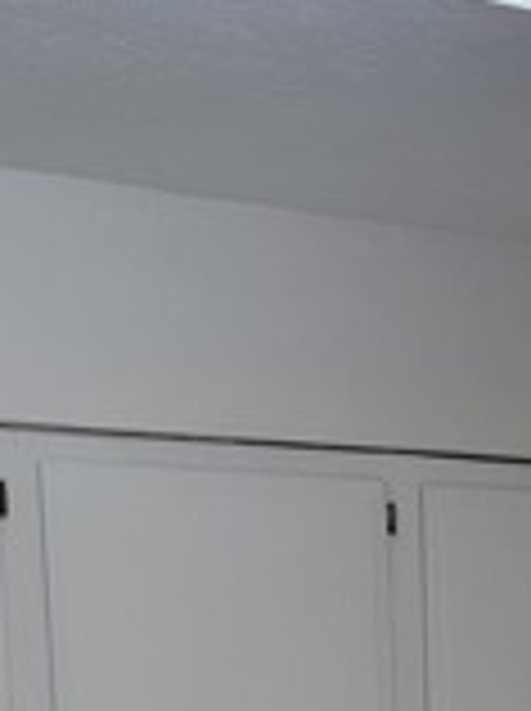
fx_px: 2256
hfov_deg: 13.3
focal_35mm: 110
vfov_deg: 16.2
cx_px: 459
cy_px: 1114
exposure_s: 1/120
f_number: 1.8
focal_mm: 5.4
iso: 80
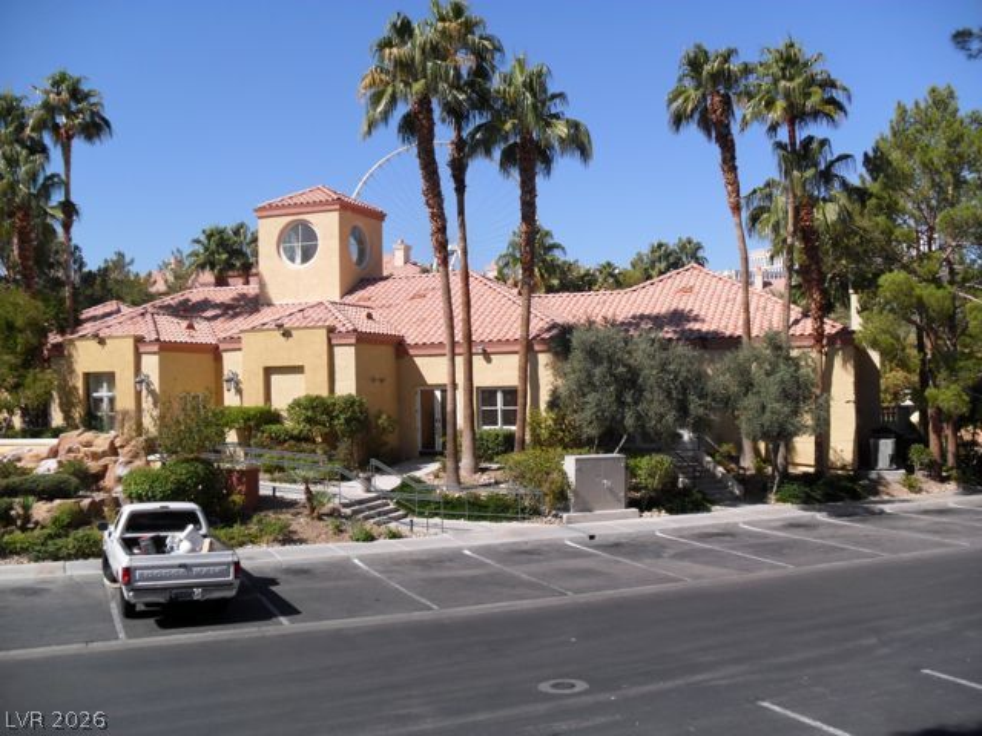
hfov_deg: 52.6
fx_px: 993
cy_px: 368
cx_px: 491
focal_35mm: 35
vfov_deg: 40.7
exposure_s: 1/250
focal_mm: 6.3
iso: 80
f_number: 7.6
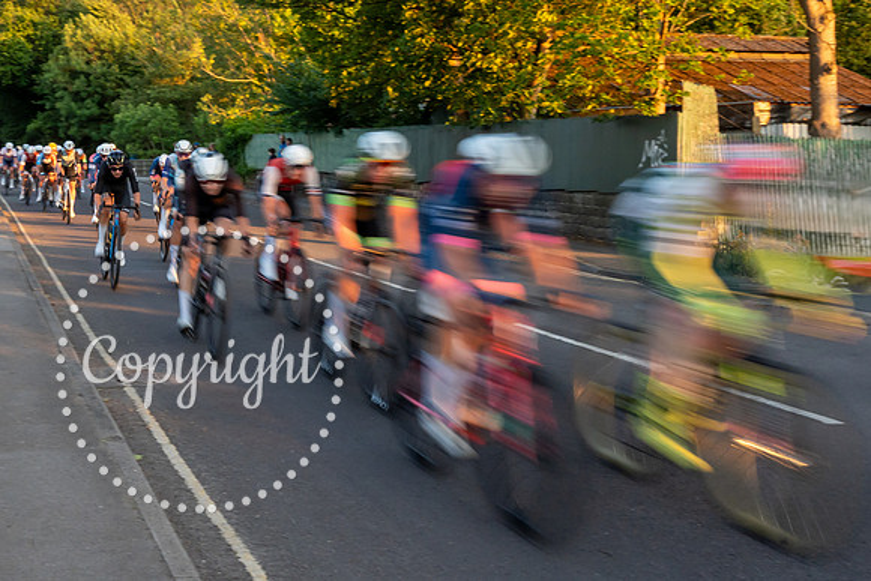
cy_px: 194
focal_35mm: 46
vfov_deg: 29.1
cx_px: 304
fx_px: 1110
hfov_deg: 42.4
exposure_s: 1/40
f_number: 18
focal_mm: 28
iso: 1250
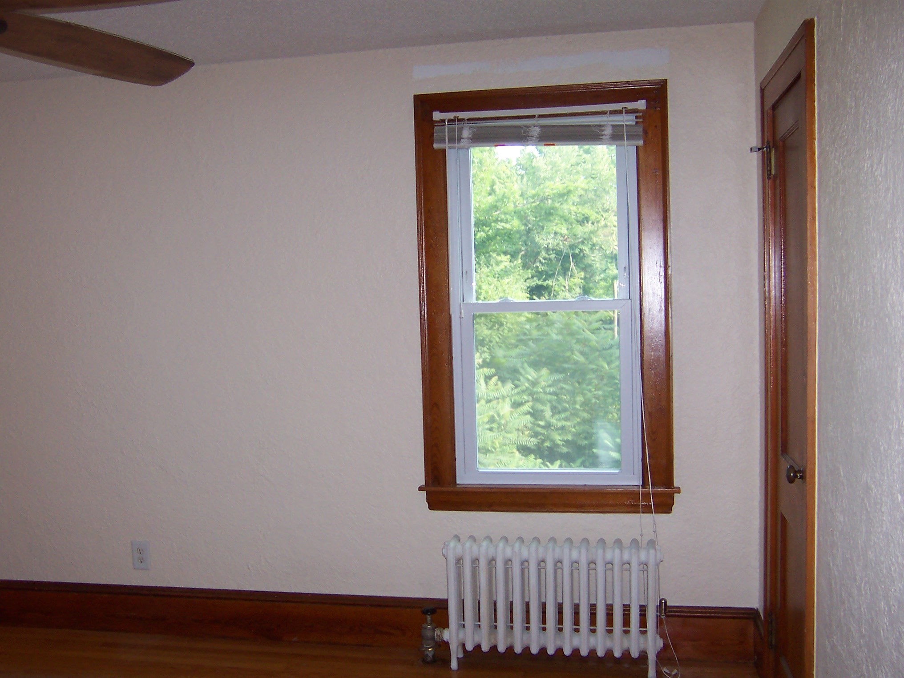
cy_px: 339
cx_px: 452
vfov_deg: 39.7
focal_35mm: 36
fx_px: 940
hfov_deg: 51.4
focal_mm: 5.6
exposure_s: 1/60
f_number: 2.8
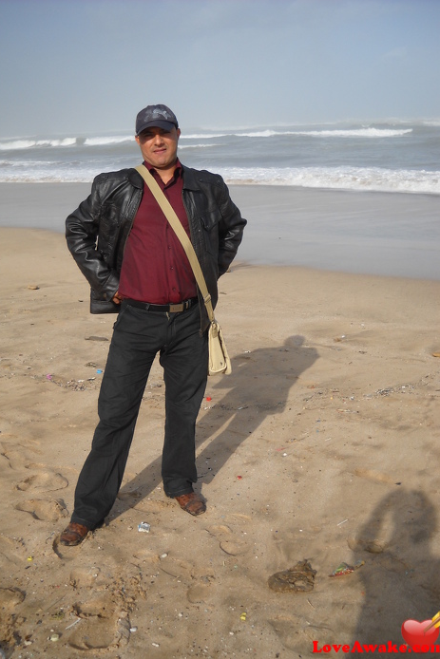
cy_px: 331
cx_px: 205
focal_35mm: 43
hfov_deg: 31.2
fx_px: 788
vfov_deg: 45.4
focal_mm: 6.72
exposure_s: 1/369
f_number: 5.5
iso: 64
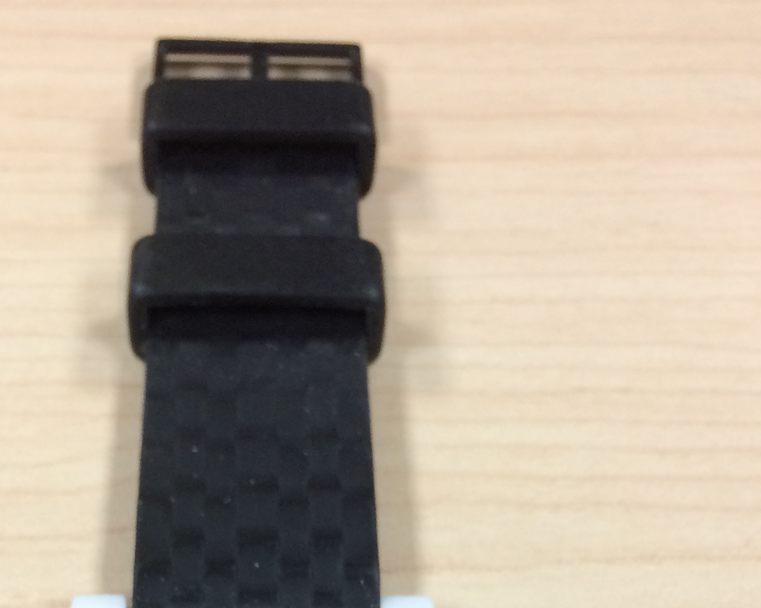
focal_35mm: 63
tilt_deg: -56.7
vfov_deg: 22.1
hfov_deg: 29.9
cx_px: 287
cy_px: 754
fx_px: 1419
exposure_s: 1/30
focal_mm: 4.15
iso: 100
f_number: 2.2
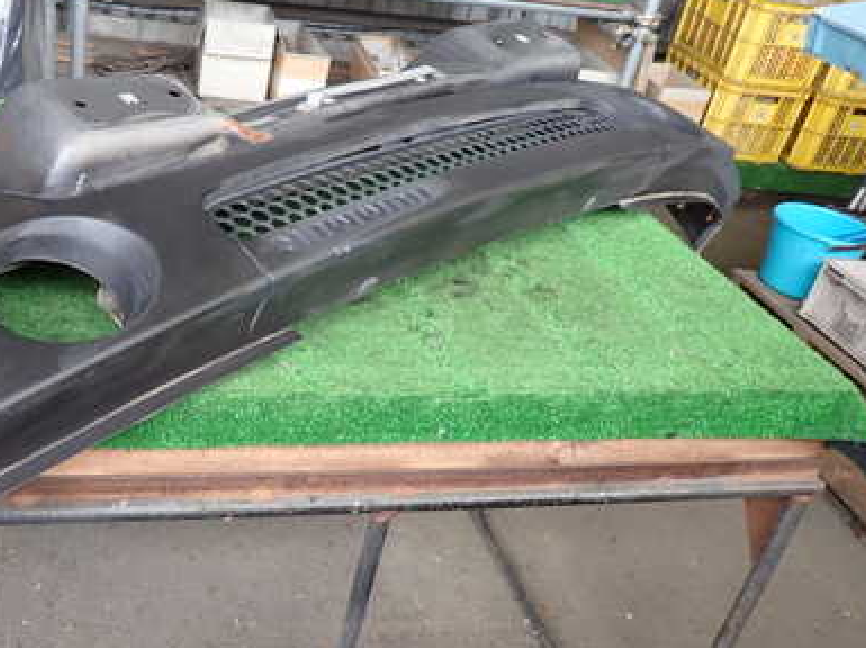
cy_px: 351
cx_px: 229
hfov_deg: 46.4
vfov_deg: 36.7
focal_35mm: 39
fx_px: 975
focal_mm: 4.5
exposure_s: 1/60
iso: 160
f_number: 2
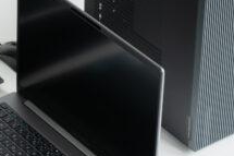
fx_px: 1325
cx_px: -25
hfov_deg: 10.0
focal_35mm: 204
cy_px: 10
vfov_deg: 6.7
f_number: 8
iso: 400
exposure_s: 1/100
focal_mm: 57
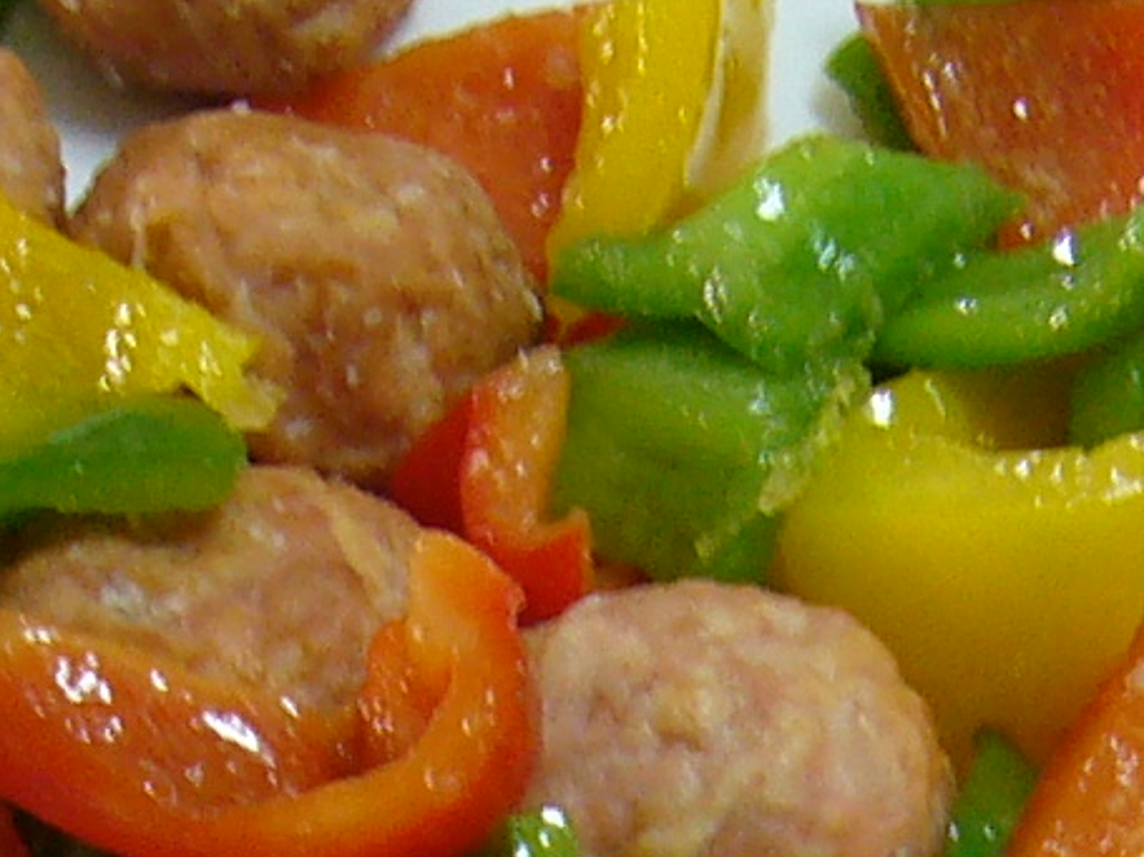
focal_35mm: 197
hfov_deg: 10.0
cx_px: 742
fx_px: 6509
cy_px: 1639
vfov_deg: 7.3
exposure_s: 1/13
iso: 100
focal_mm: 5.8
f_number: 2.8
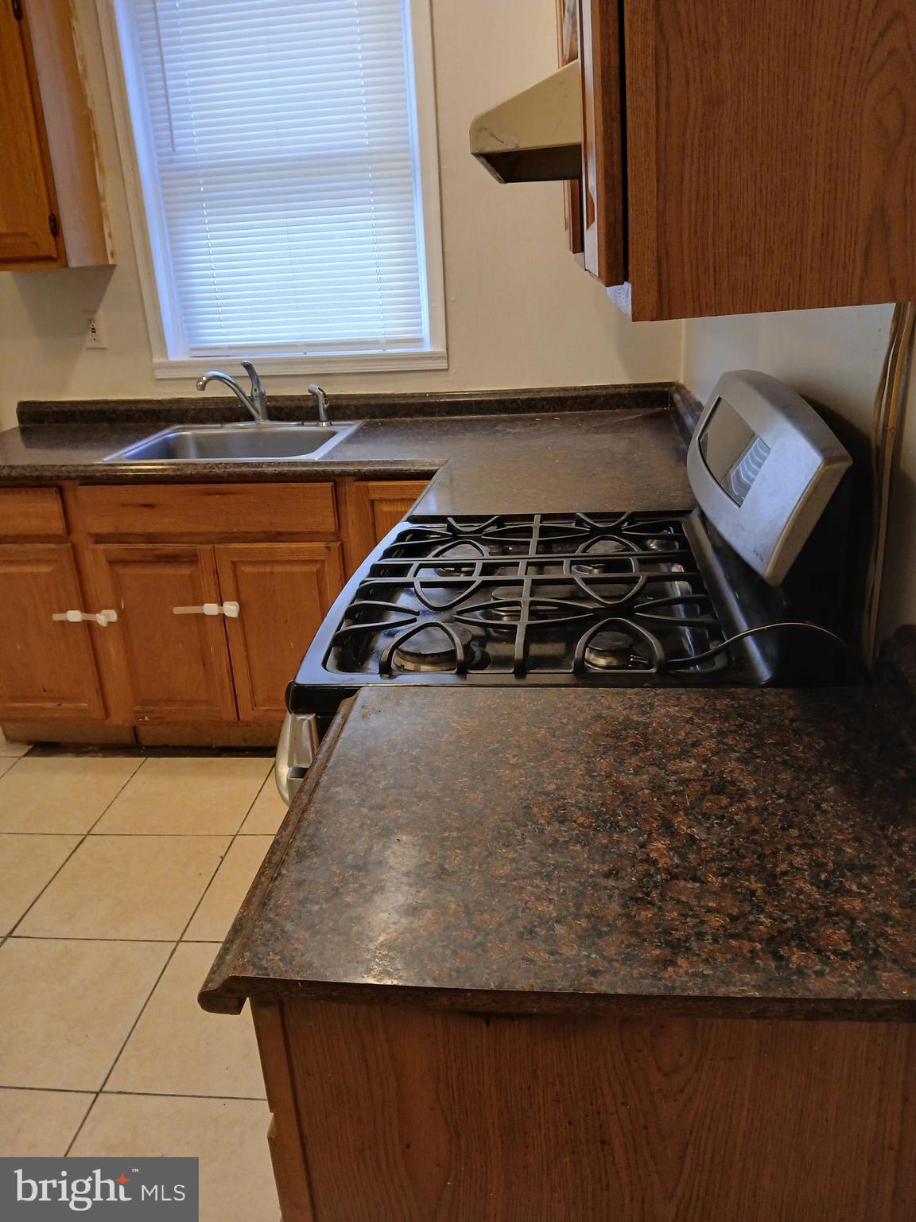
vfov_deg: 67.3
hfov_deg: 53.1
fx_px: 917
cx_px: 458
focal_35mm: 26
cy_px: 611
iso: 200
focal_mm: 3.98
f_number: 1.8
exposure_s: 1/60
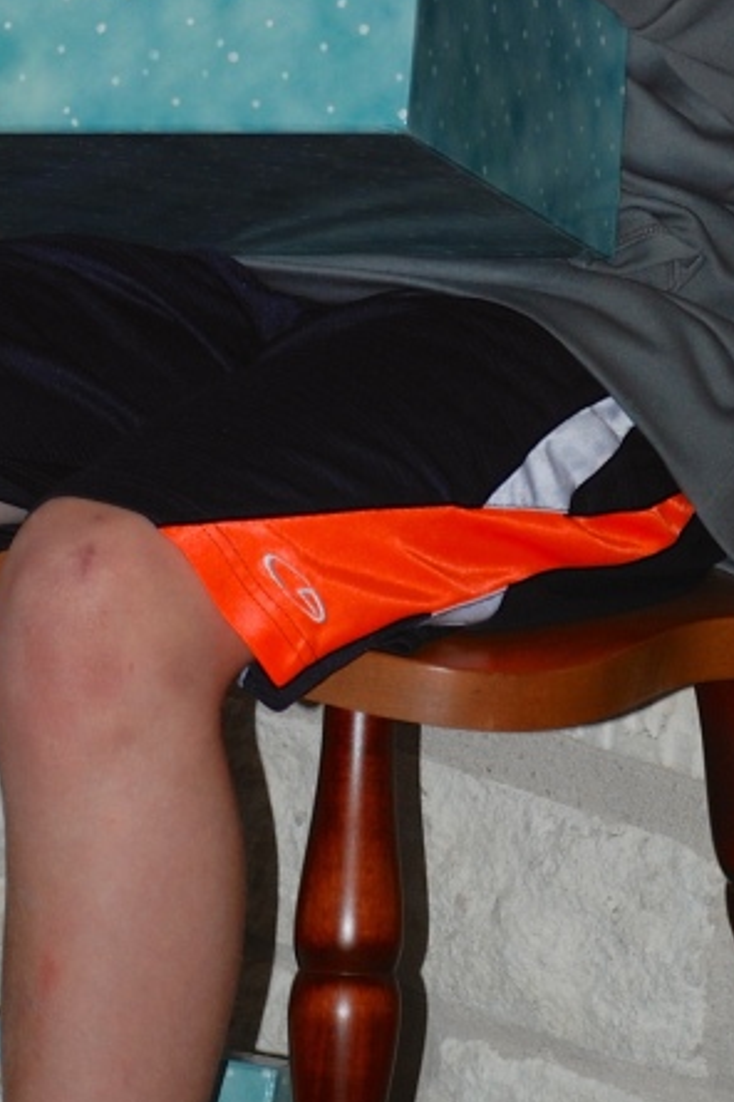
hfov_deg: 4.9
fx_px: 8654
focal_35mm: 283
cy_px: -138
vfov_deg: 7.2
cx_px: 409
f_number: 5.6
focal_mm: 70
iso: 200
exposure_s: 1/60
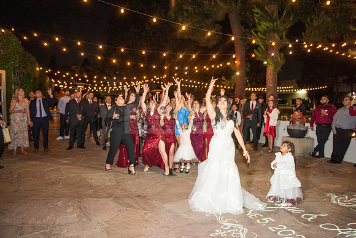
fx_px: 267
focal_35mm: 27
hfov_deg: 67.4
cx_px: 178
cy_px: 119
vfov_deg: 48.0
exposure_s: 1/125
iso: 1250
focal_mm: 27
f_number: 2.8
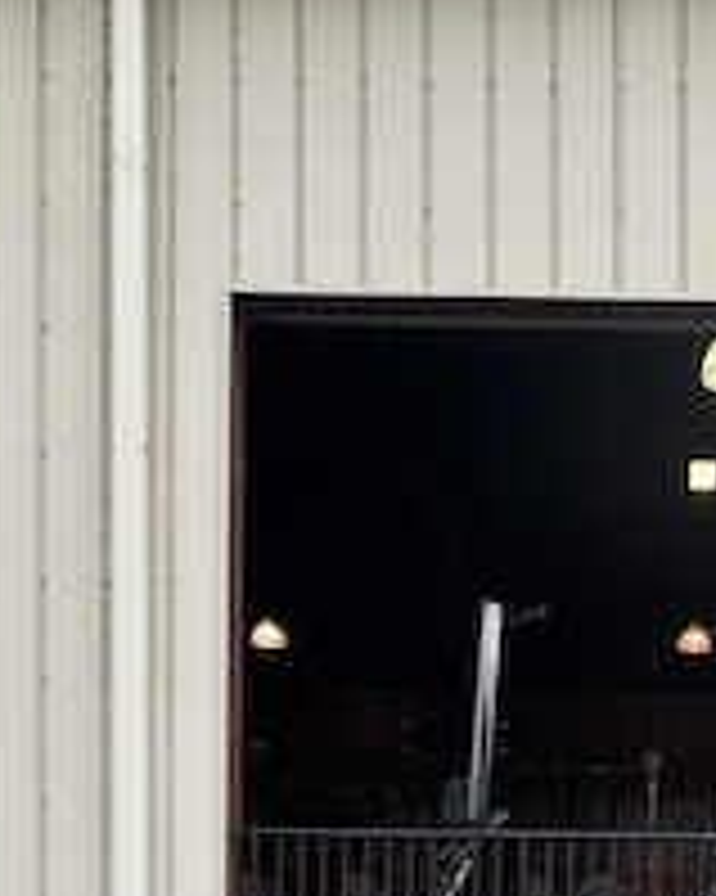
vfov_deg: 36.5
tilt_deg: -0.5
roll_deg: -1.4
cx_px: 689
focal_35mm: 46
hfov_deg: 30.7
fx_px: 1219
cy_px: 882
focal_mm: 1.57
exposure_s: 1/194
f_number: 1.8
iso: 32
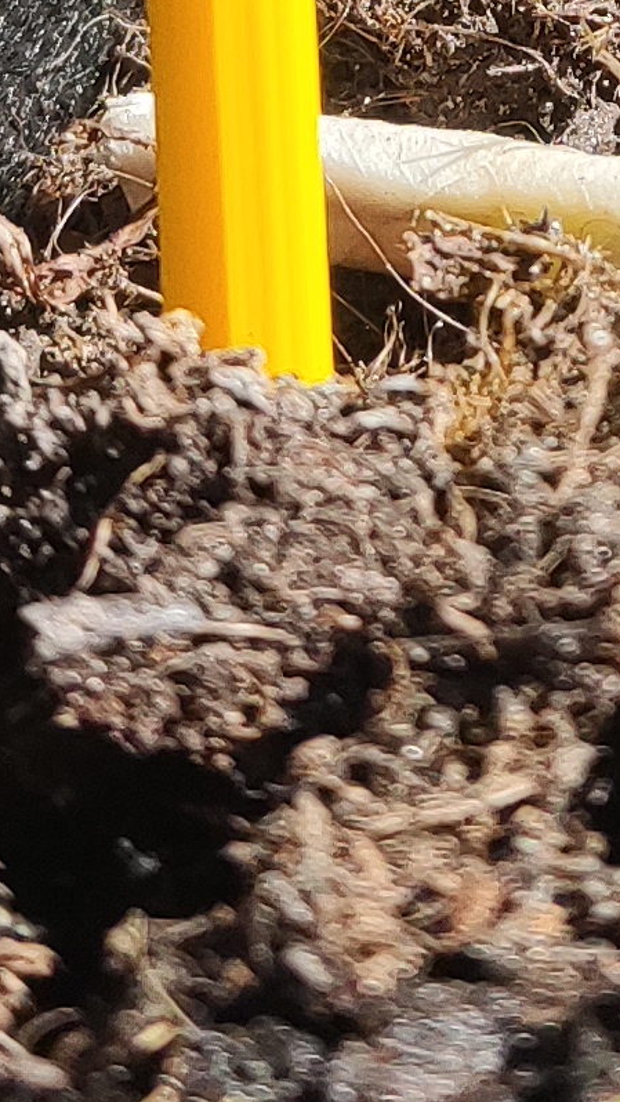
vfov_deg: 14.4
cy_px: -384
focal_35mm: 142
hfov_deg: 8.5
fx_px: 4149
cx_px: 653
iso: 50
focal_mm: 4.74
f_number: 1.79
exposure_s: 1/1063
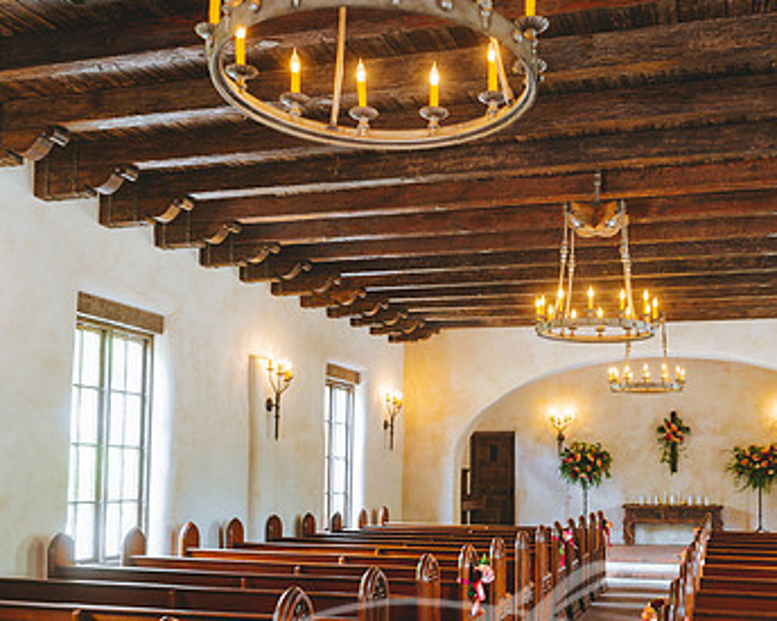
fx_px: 874
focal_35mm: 38
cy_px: 434
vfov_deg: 38.5
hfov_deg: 47.5
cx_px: 488
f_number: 4
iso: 1000
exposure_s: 1/80
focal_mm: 24
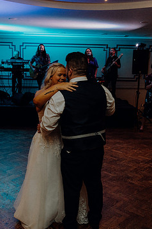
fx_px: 247
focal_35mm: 39
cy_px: 122
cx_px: 68
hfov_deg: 34.2
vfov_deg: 49.5
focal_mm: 24
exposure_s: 1/160
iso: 2500
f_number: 3.5
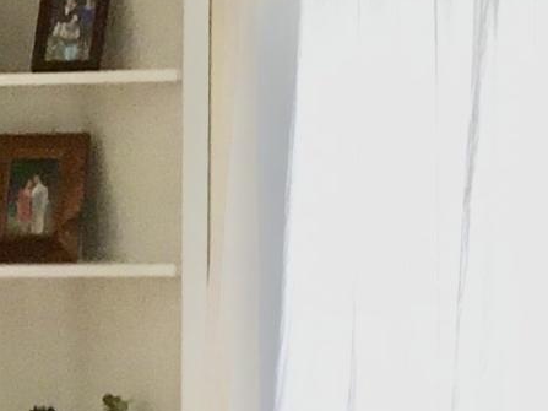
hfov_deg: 9.4
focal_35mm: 208
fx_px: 3292
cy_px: 856
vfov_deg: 6.9
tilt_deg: -11.9
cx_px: -124
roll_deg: +1.3
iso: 25
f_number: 2.4
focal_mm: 3.3
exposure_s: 1/60
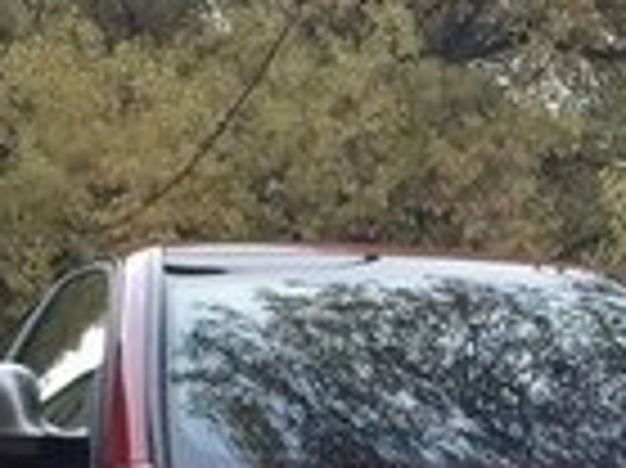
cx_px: 712
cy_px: 650
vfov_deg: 10.4
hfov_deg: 14.0
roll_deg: +1.0
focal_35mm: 138
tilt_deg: +0.1
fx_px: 2493
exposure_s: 1/33
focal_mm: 4.15
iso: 32
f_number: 2.2
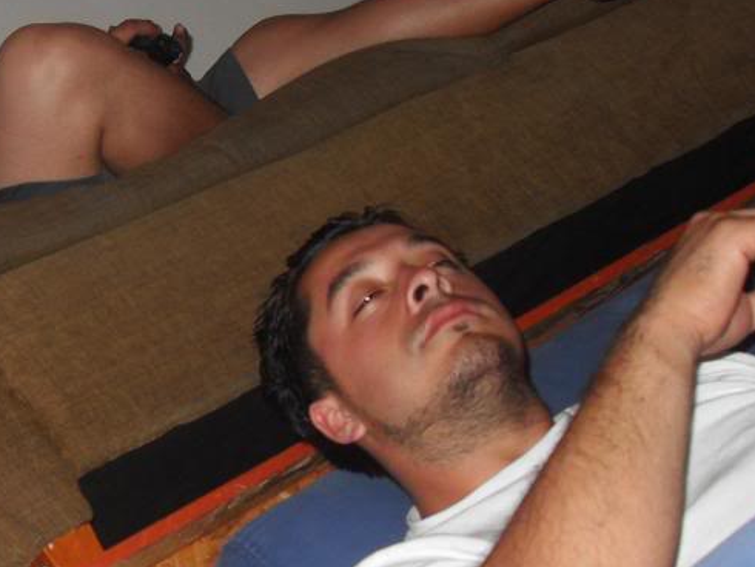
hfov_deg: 26.6
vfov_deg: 20.7
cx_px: 105
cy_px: 299
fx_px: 1549
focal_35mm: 71
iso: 100
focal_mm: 6.3
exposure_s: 1/45
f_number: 2.8
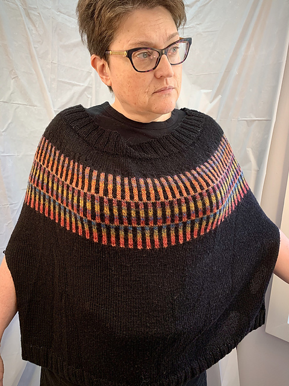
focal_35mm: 26
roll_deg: -2.5
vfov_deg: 67.3
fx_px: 289
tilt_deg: -10.4
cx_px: 144
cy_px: 193
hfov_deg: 53.1
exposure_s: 1/60
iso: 100
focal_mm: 4.25
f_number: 1.8
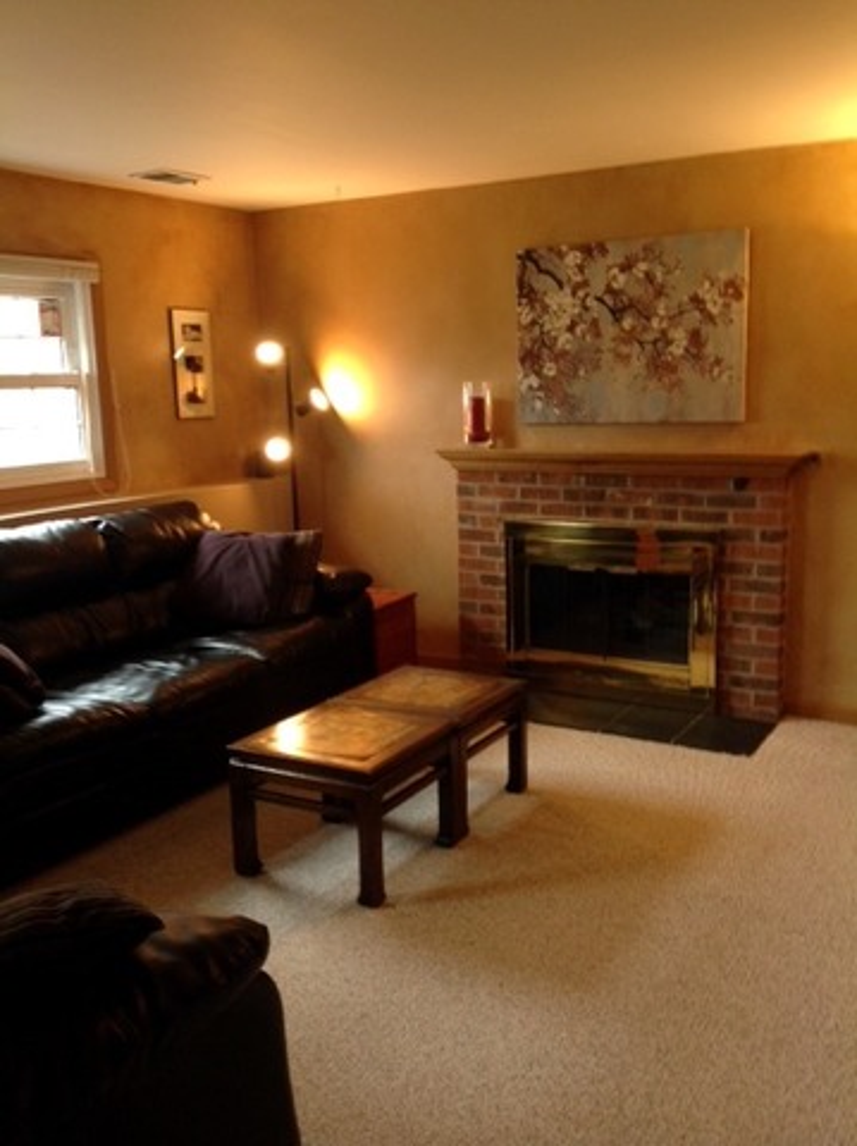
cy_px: 573
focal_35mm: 35
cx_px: 428
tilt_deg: -9.2
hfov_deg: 40.6
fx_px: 1157
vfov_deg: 52.7
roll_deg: +1.2
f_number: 2.4
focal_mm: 4.28
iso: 80
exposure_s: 1/15
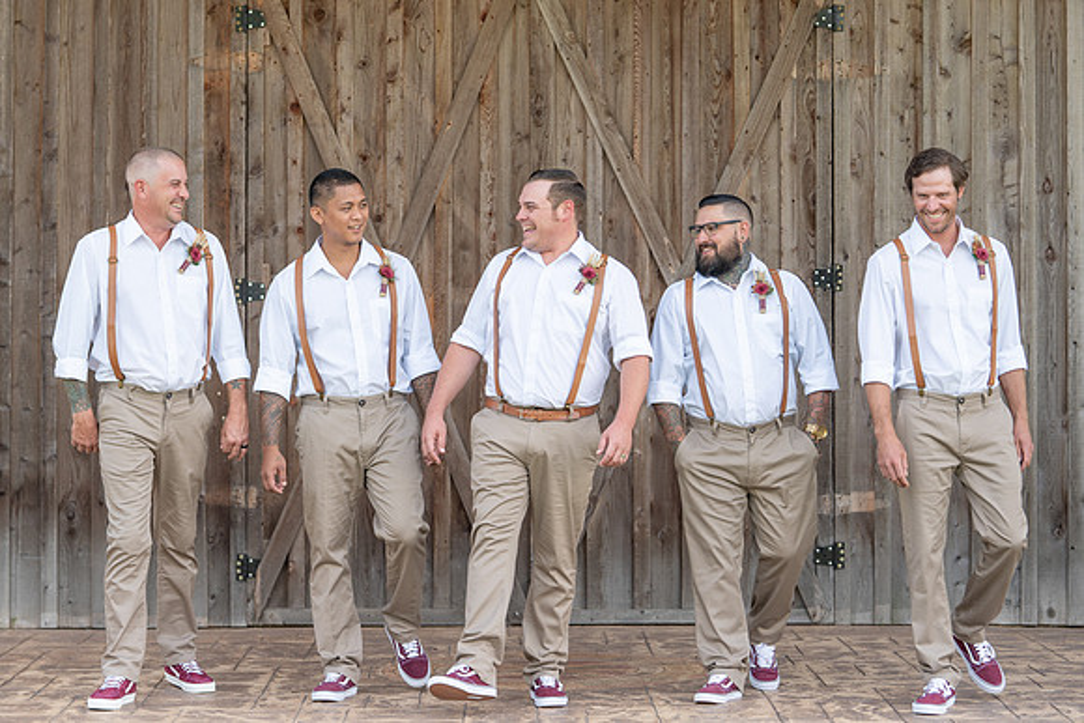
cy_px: 326
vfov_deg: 13.3
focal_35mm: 103
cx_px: 540
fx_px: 3107
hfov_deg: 19.8
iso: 125
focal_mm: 89
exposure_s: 1/250
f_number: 4
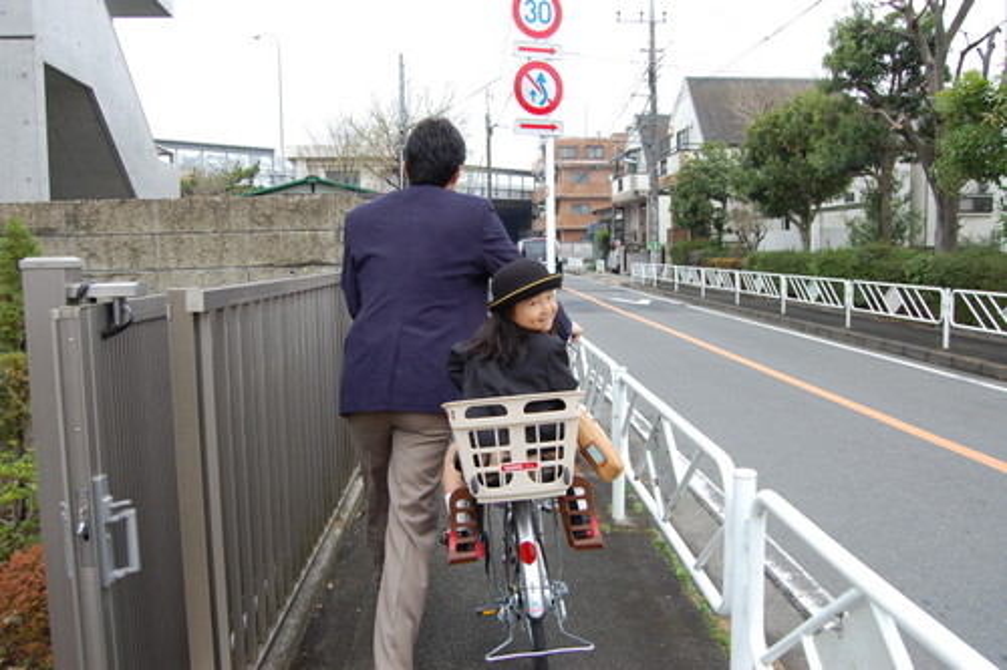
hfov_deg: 64.6
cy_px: 335
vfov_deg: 45.6
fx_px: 797
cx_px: 504
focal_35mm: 28
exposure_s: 1/125
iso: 220
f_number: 5.6
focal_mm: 19
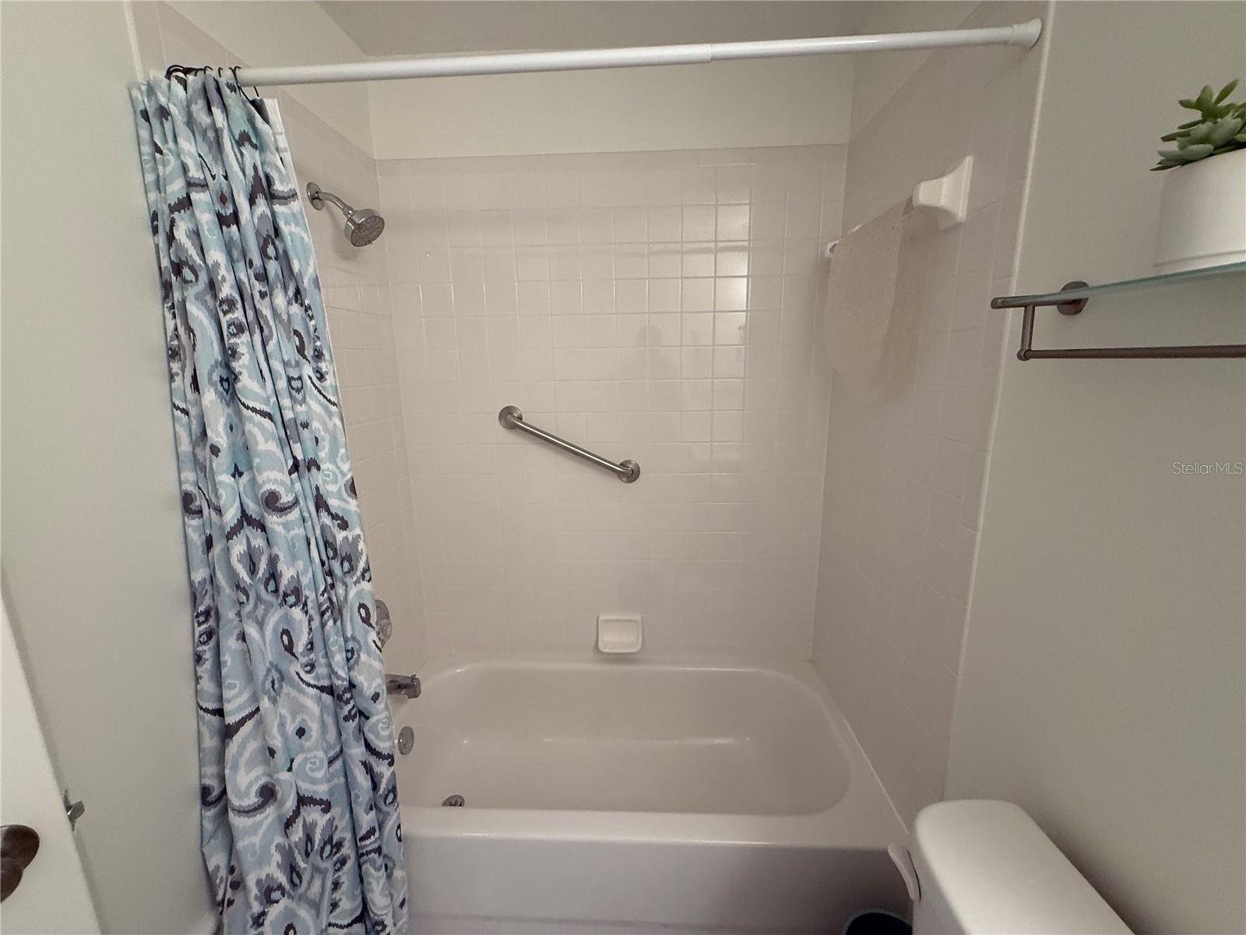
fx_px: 504
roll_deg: +1.7
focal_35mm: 14
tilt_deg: -11.9
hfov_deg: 102.1
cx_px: 623
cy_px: 468
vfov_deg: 85.7
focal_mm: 2.22
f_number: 2.2
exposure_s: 1/120
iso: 320
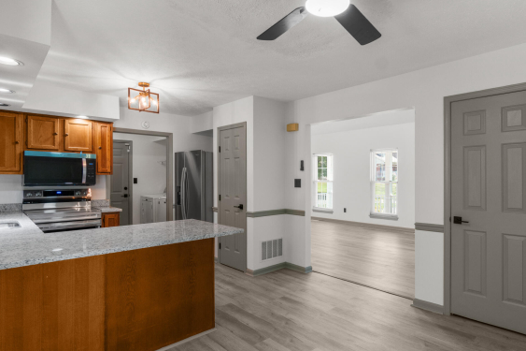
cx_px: 291
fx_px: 292
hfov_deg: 83.7
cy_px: 179
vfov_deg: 61.9
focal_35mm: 20
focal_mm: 10
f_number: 8
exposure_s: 1/3
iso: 400
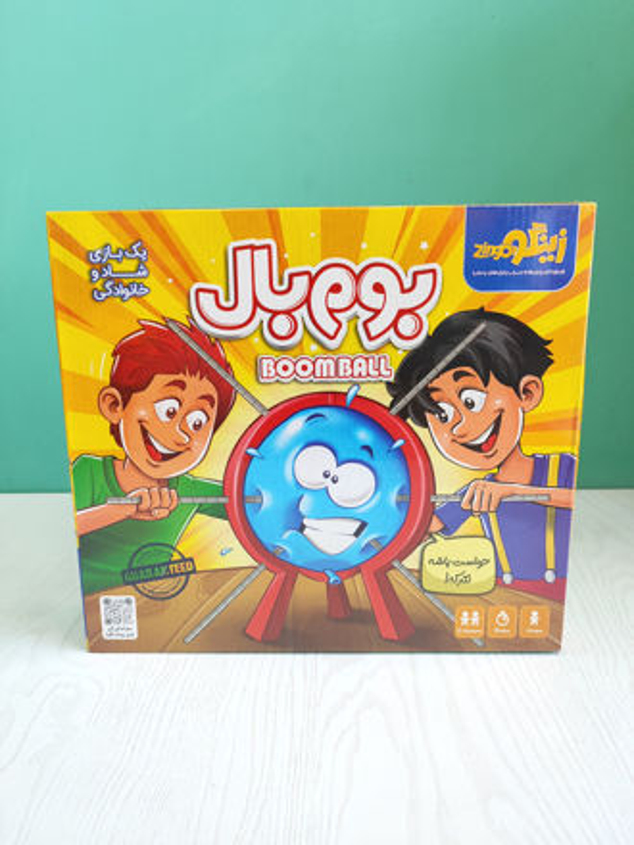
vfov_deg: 71.6
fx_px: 586
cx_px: 317
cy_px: 422
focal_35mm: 24
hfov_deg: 56.8
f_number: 1.89
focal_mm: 5.89
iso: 217
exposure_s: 1/100
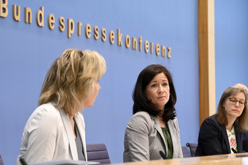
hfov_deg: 23.7
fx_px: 592
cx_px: 124
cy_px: 82
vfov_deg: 15.9
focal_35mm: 86
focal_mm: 86
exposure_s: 1/500
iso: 4000
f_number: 5.6
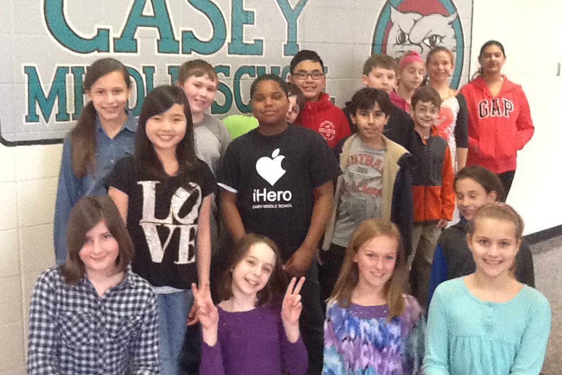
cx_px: 281
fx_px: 718
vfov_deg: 29.2
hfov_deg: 42.7
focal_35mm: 46
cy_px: 175
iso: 250
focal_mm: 2.03
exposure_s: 1/30
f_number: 2.4
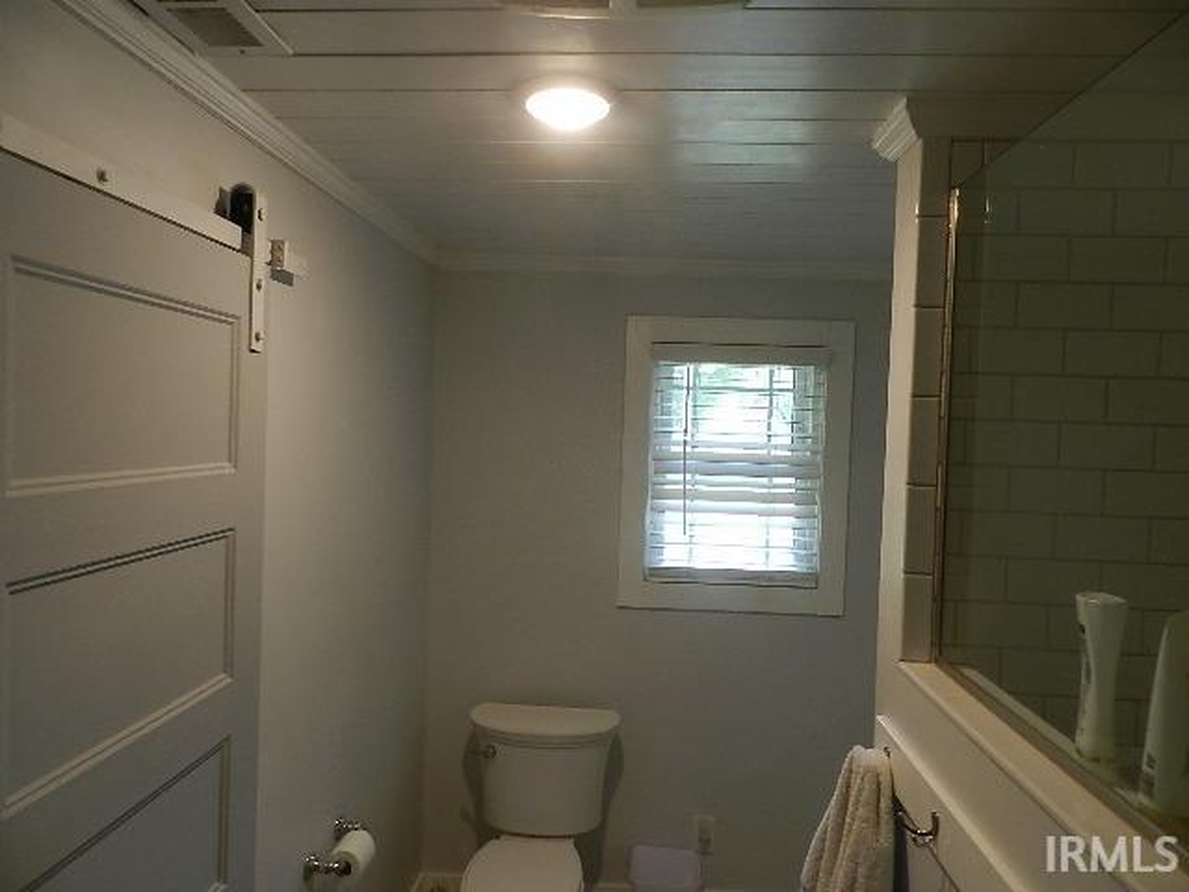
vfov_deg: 58.9
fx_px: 790
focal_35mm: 23
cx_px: 594
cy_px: 446
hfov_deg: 73.9
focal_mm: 4
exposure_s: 1/30
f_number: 3.4
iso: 160
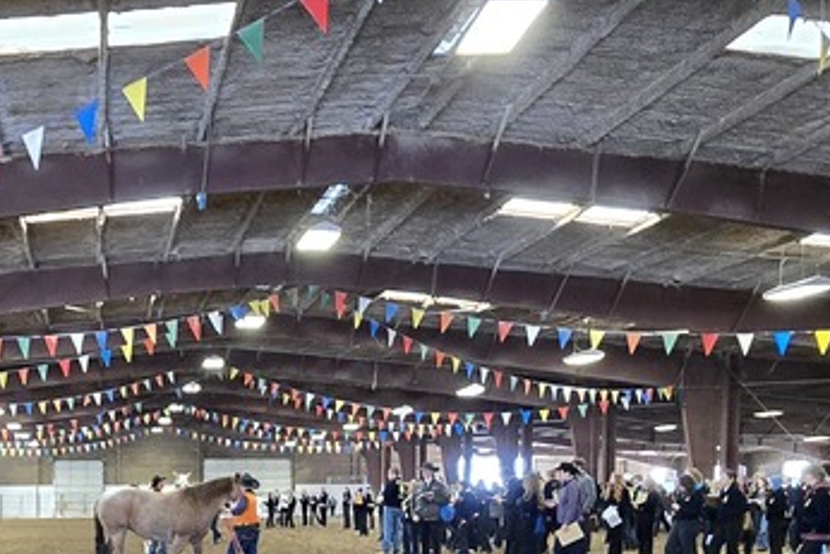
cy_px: 595
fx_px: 923
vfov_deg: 30.3
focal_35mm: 40
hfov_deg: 45.7
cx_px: 156
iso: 640
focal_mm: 2.2
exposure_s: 1/60
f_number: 2.2
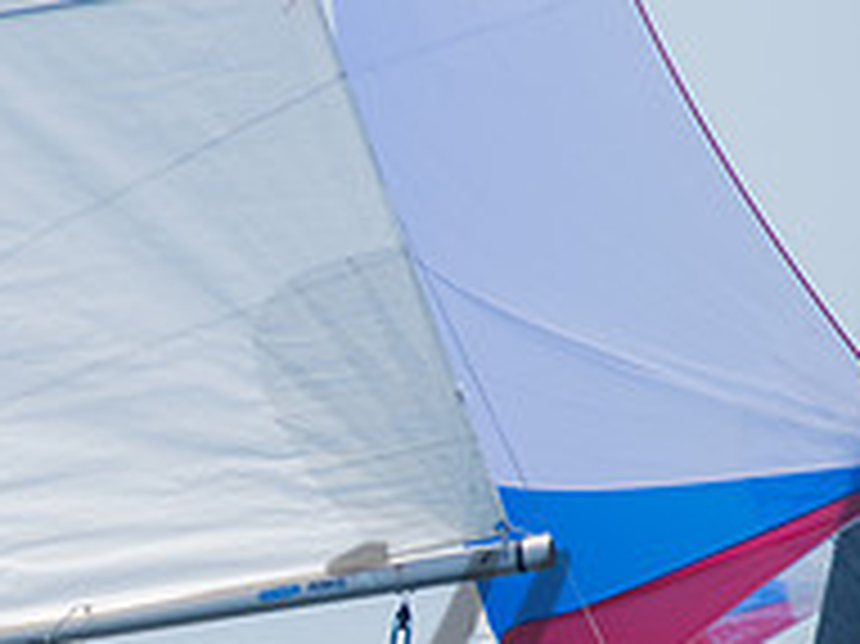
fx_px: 17156
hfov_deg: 2.9
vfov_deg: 2.1
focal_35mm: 691
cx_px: -91
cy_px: 763
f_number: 8
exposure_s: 1/1250
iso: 400
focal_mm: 155
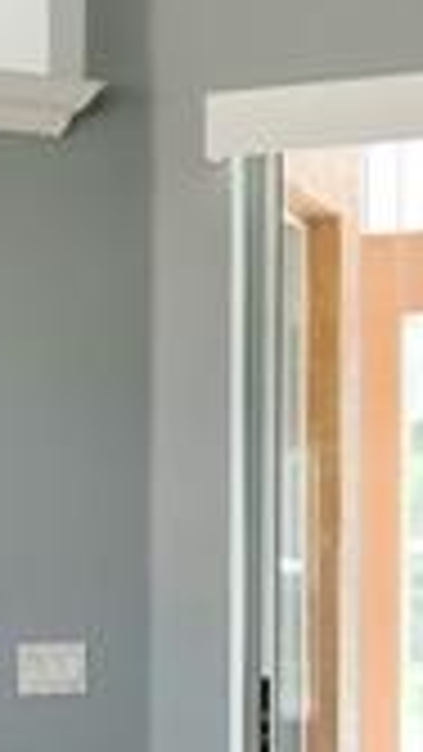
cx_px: 216
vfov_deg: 23.2
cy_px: 648
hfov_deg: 13.4
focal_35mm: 90
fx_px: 1794
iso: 250
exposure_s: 1/200
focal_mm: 14
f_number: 2.8
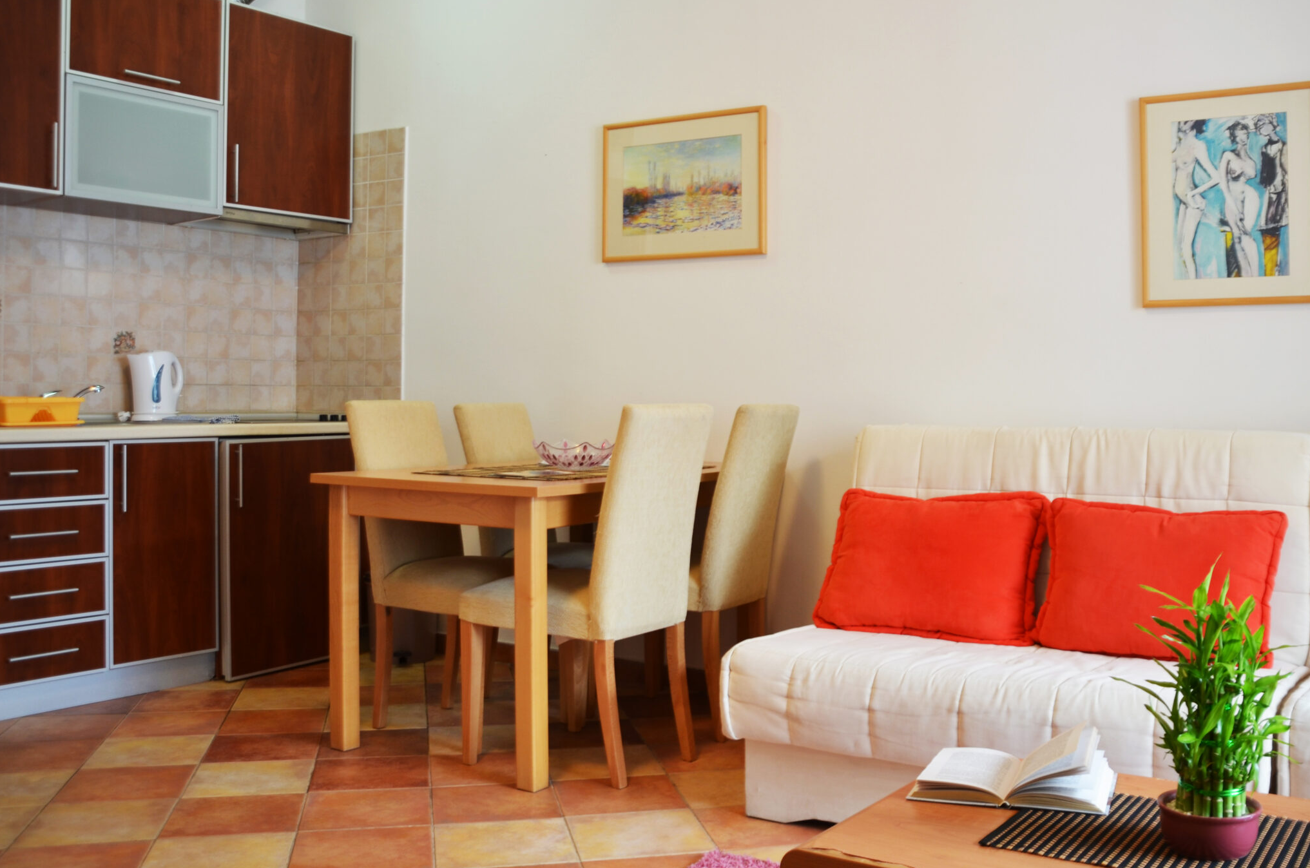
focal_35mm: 34
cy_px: 365
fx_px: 1235
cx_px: 755
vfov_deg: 38.6
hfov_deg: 55.6
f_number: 3.5
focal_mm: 18
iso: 125
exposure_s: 1/13
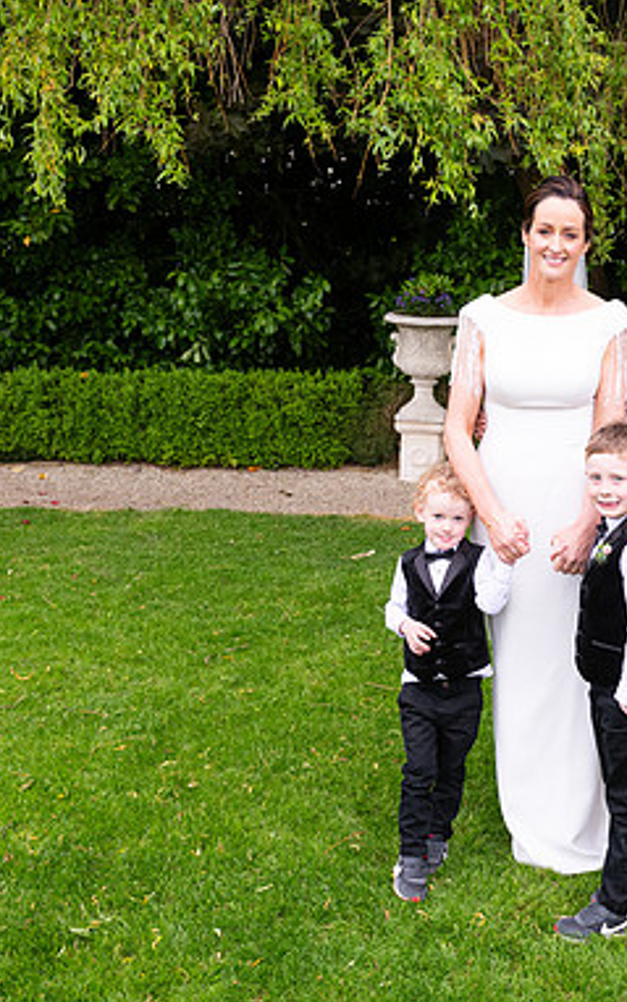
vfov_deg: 41.8
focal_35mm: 48
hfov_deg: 26.4
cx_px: 506
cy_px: 497
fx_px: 1311
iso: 400
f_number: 5
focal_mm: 31
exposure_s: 1/200
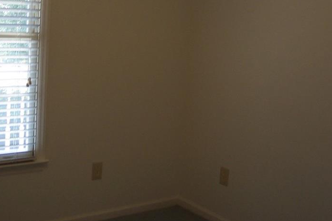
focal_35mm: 56
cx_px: 110
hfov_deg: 35.3
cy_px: 77
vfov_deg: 24.1
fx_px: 516
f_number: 2.8
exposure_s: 1/125
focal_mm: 8
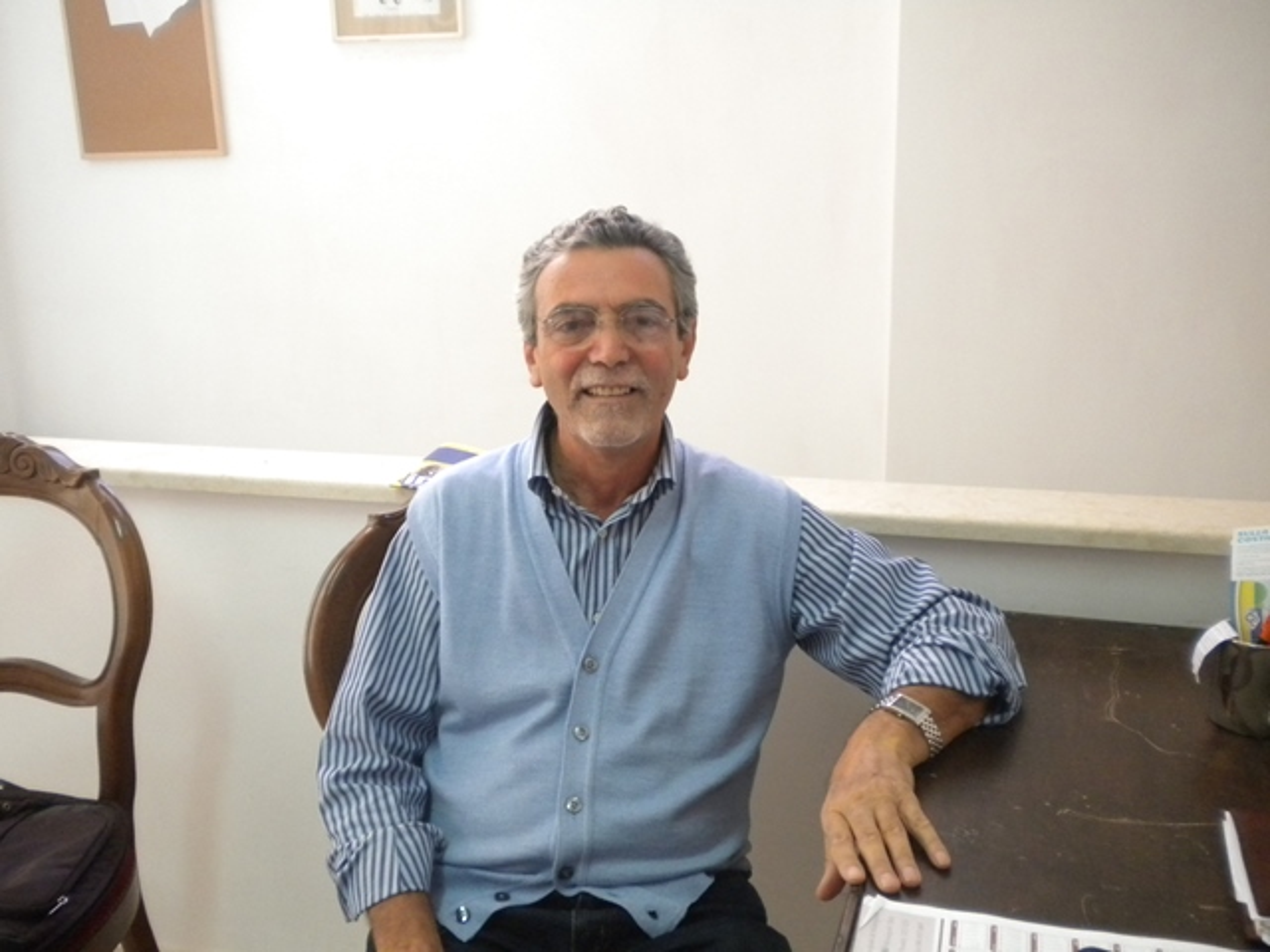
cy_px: 476
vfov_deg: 40.7
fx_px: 1284
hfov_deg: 52.6
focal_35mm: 35
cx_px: 635
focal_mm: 6.3
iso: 400
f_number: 3.1
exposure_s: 1/30.7
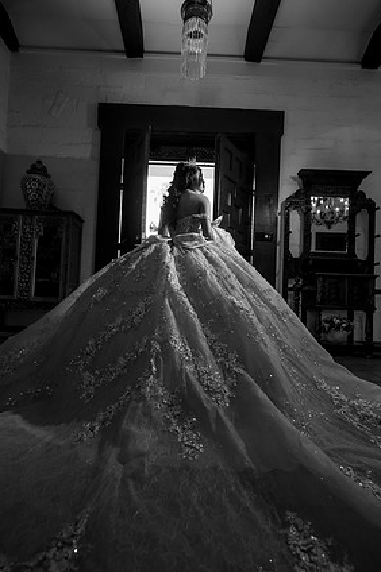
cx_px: 188
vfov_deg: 93.3
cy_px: 293
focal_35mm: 17
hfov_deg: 70.3
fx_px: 270
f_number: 2.8
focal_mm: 16
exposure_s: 1/500
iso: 800
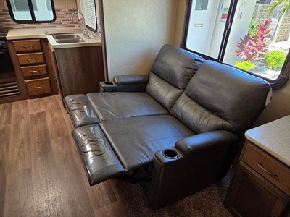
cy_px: 108
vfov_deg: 58.9
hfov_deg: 73.9
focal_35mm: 23
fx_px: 193
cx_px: 145
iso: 320
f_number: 1.8
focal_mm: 5.4
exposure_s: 1/120
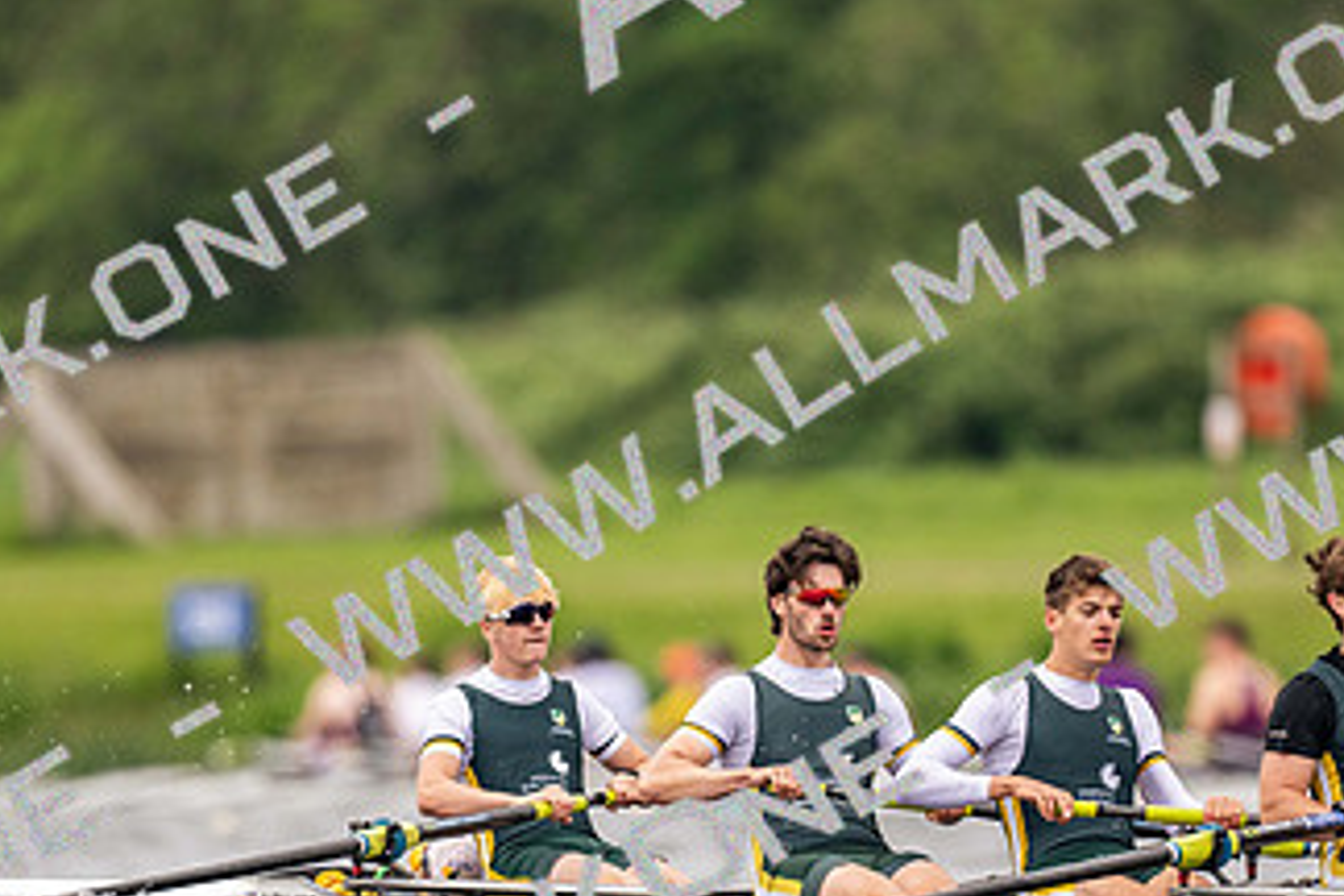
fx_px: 40093
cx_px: 801
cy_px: 699
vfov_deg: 1.3
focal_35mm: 1074
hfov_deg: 1.9
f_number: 4
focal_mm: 600
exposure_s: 1/2000
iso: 800
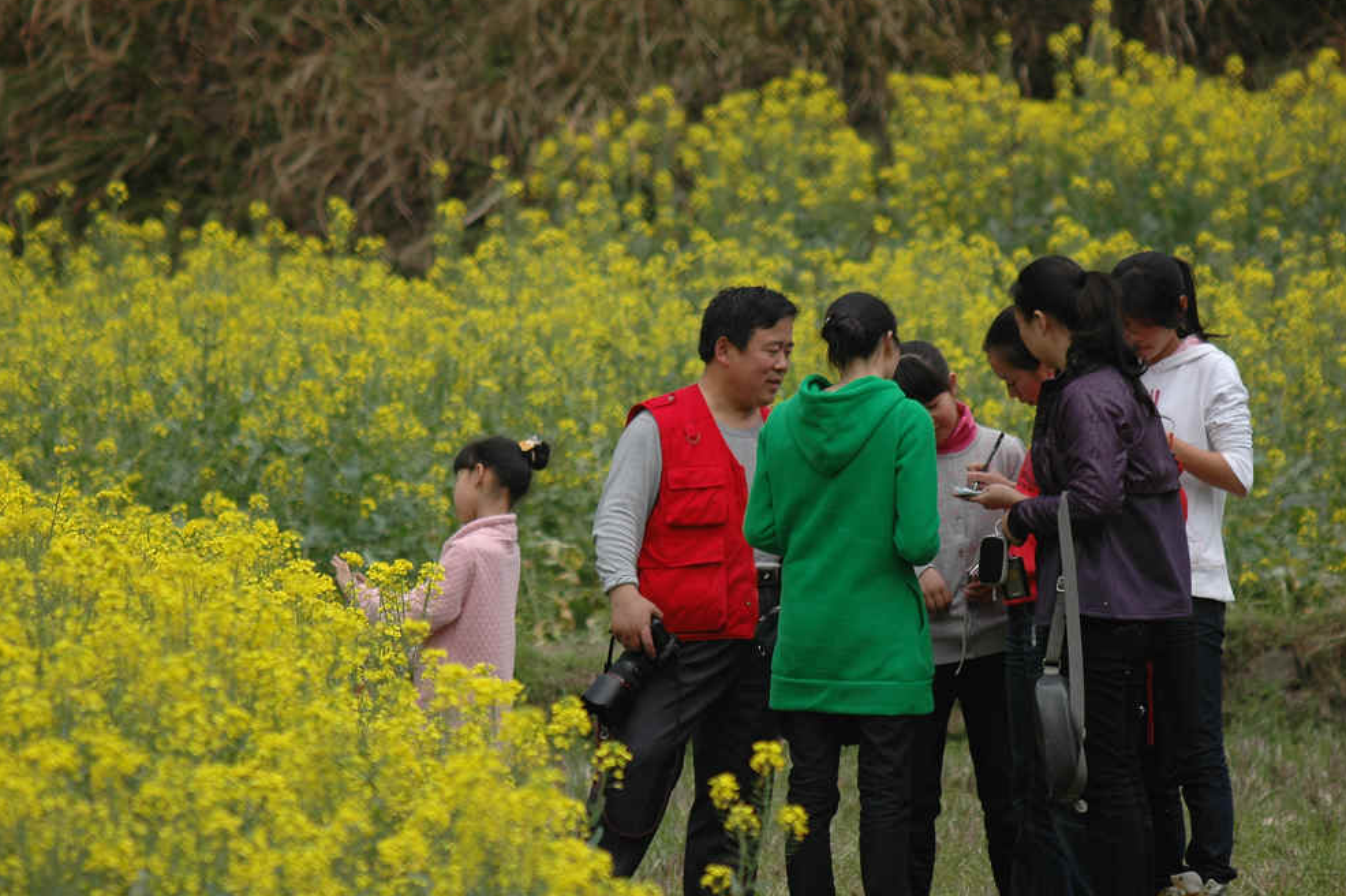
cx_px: 653
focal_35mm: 374
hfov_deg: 5.5
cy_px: 456
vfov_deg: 3.7
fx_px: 13974
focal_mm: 240
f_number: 5.6
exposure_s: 1/500
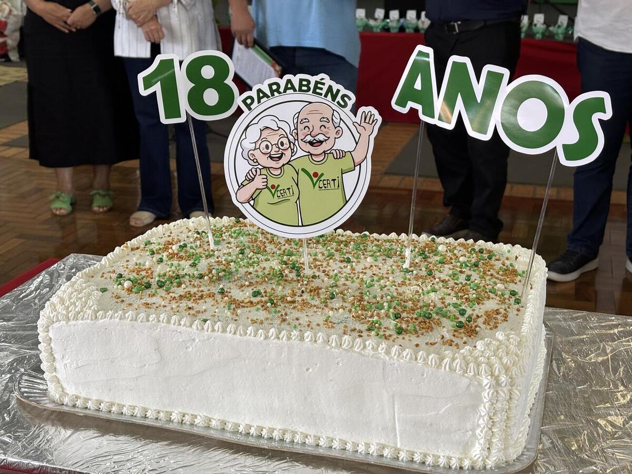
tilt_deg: -18.1
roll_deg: -0.3
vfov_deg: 28.0
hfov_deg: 36.8
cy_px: 237
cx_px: 316
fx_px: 949
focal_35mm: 52
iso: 100
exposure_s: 1/60
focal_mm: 5.96
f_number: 1.6
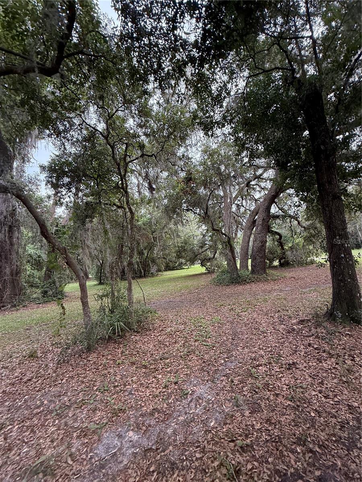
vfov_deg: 102.1
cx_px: 181
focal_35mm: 14
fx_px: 195
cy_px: 241
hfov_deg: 85.7
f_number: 2.2
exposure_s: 1/99
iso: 80
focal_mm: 2.22
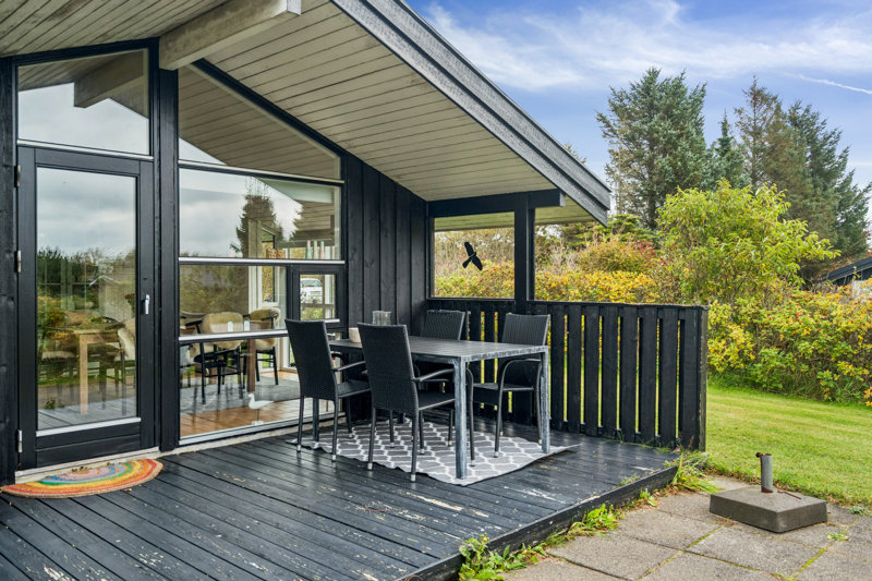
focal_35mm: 29
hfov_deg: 63.7
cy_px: 290
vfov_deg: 44.9
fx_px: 702
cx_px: 436
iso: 400
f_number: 4
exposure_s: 1/500
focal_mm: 29
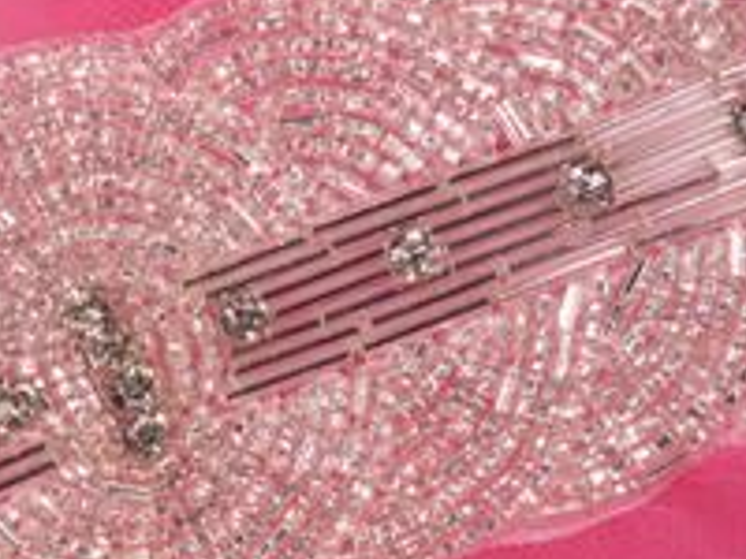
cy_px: 408
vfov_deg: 19.5
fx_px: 1616
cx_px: 112
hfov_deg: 25.4
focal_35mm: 75
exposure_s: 1/250
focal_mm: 5.3
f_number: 3.7
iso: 80
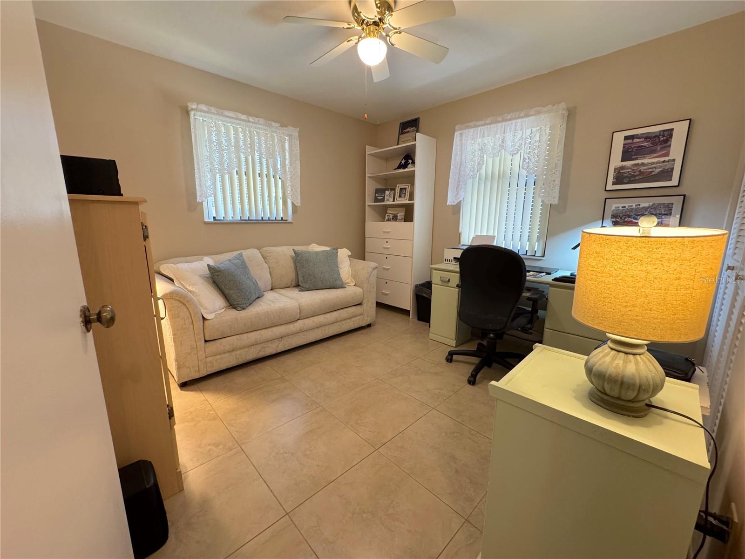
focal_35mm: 14
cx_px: 372
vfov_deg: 85.7
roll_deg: -0.5
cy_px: 280
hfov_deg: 102.1
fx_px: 301
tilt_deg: -11.2
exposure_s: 1/60
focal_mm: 2.22
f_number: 2.2
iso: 400
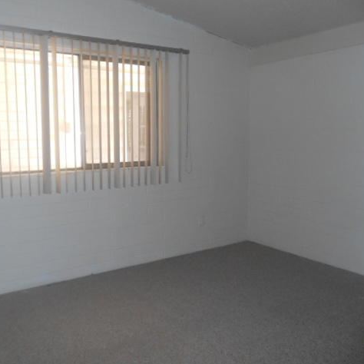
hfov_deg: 52.3
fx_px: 369
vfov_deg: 52.5
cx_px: 153
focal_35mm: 31
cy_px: 184
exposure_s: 1/25
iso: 220
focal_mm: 4.7
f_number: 3.4
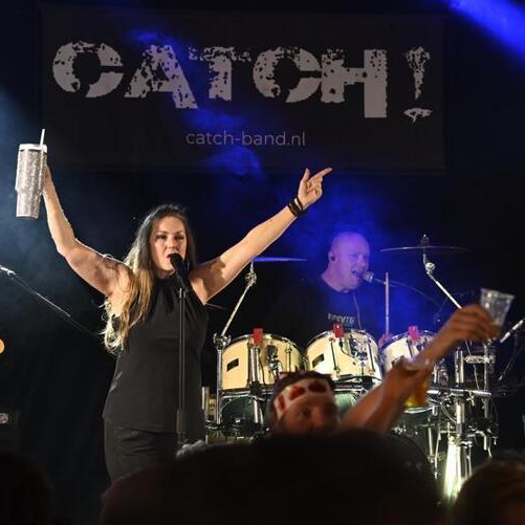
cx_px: 391
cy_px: 255
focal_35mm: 168
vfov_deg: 10.4
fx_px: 2883
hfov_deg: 10.4
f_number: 4.5
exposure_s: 1/80
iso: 1600
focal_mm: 100
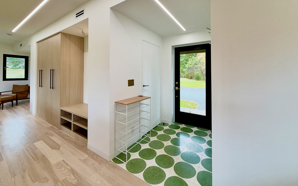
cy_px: 73
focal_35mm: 15
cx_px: 148
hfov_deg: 101.5
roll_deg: +0.1
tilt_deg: +0.3
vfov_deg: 73.9
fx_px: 122
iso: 125
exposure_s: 1/118
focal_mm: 2.22
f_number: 2.2
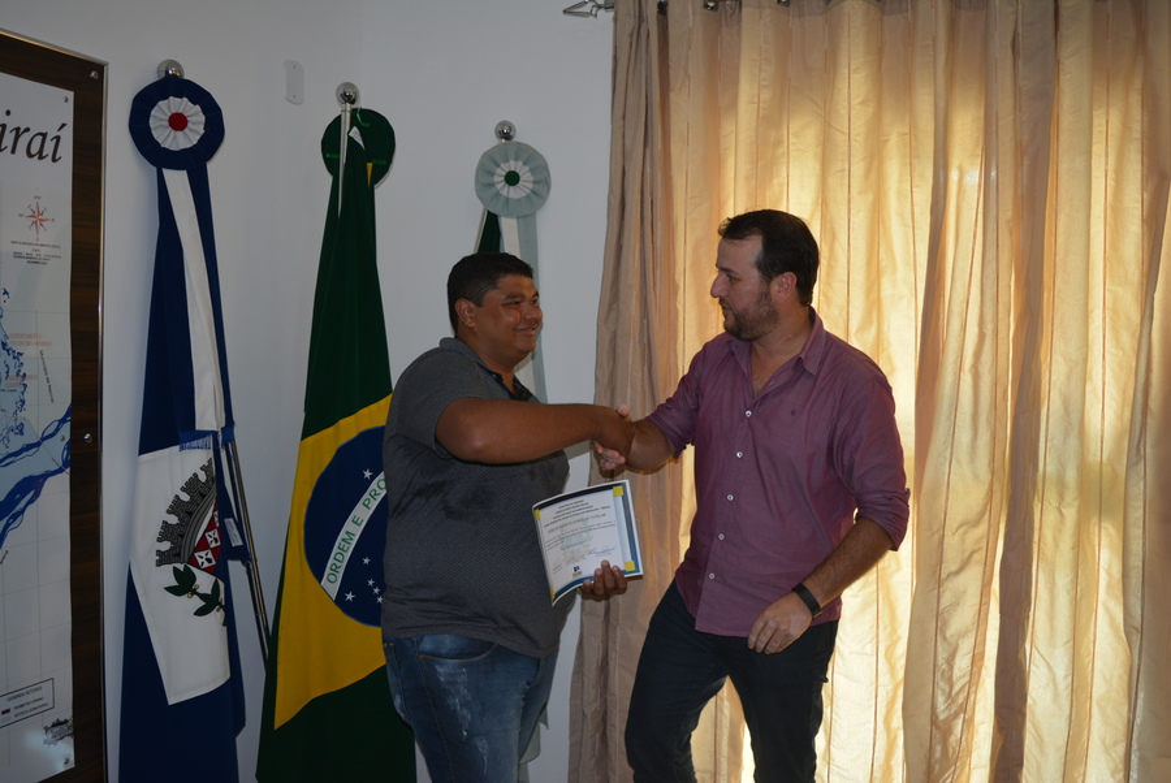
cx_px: 586
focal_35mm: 32
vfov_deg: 41.8
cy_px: 392
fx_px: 1026
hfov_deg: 59.4
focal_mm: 21
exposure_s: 1/125
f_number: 3.8
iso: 280
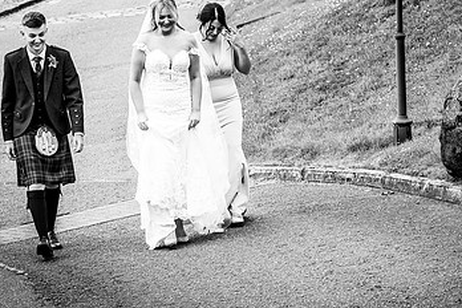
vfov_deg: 8.1
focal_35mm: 170
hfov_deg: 12.1
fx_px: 2181
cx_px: 281
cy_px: 55
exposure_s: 1/500
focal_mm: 102
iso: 200
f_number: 5.6
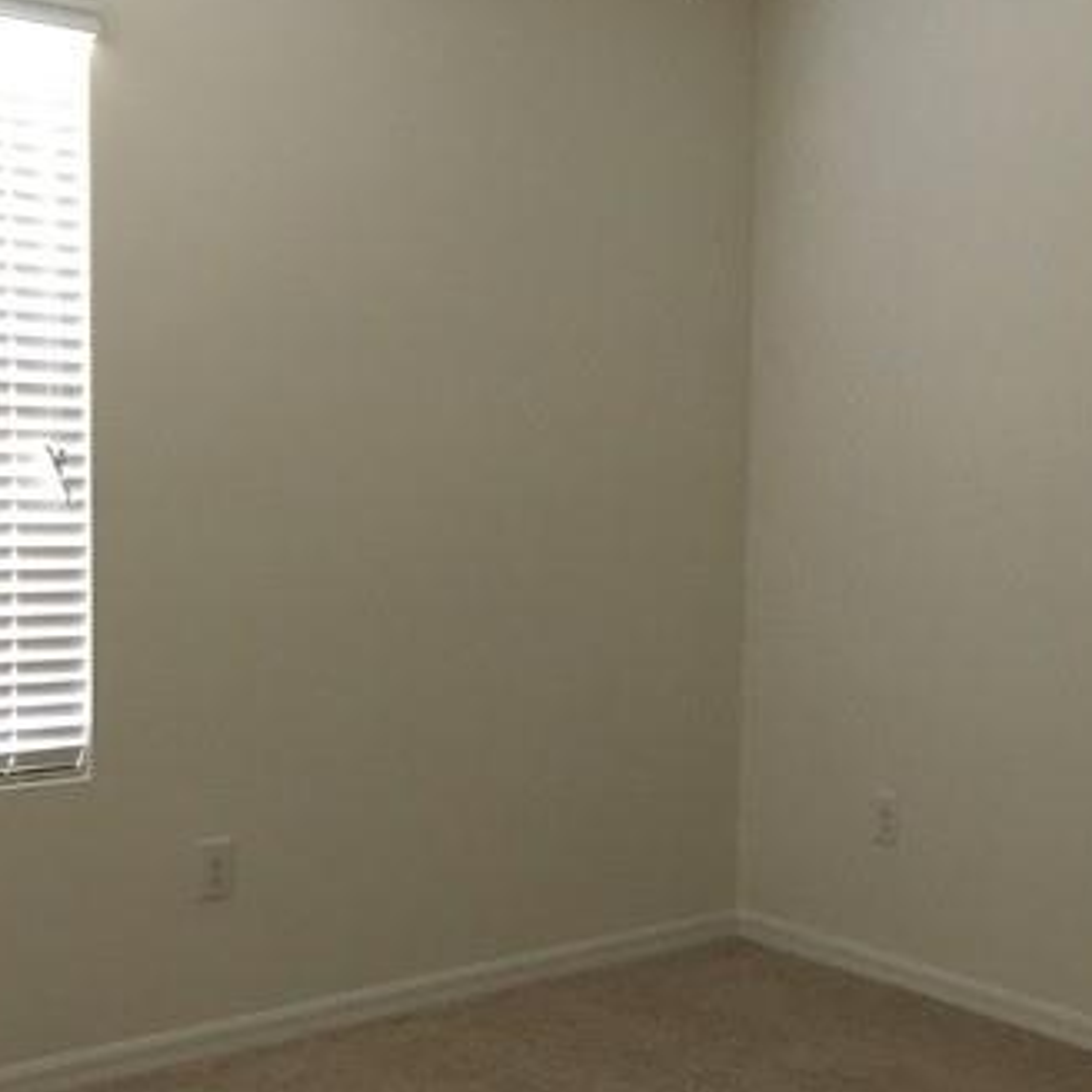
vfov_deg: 34.0
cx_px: 709
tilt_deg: -4.5
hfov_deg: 33.8
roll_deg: -1.7
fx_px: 1785
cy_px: 616
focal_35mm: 50
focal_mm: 4.15
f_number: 2.2
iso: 200
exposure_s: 1/30
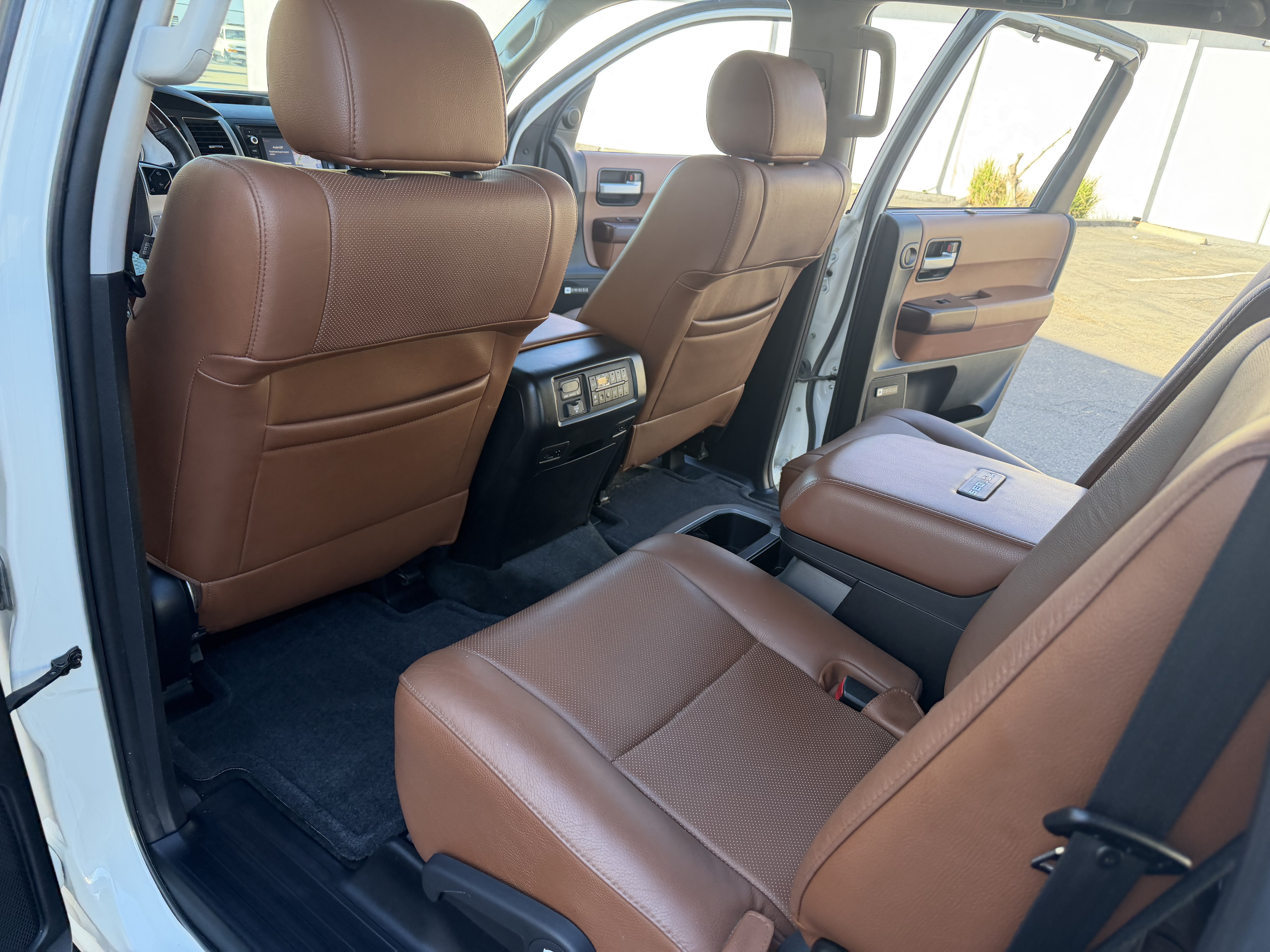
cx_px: 635
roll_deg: -6.3
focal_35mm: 24
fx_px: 881
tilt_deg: -24.0
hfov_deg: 71.6
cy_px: 476
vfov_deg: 56.8
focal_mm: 6.76
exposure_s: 1/218
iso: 160
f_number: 1.78
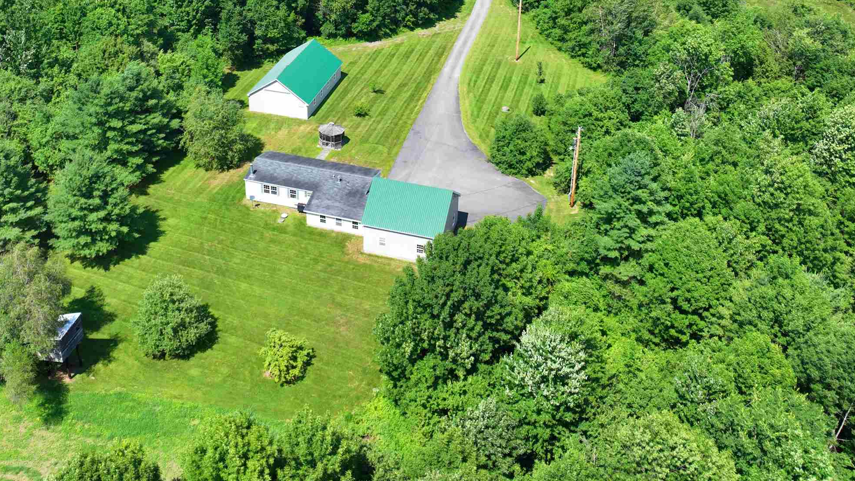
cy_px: 47
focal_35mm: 41
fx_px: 929
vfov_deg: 27.9
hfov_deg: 49.3
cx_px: 383
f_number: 2.8
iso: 100
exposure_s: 1/1250
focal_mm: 12.29
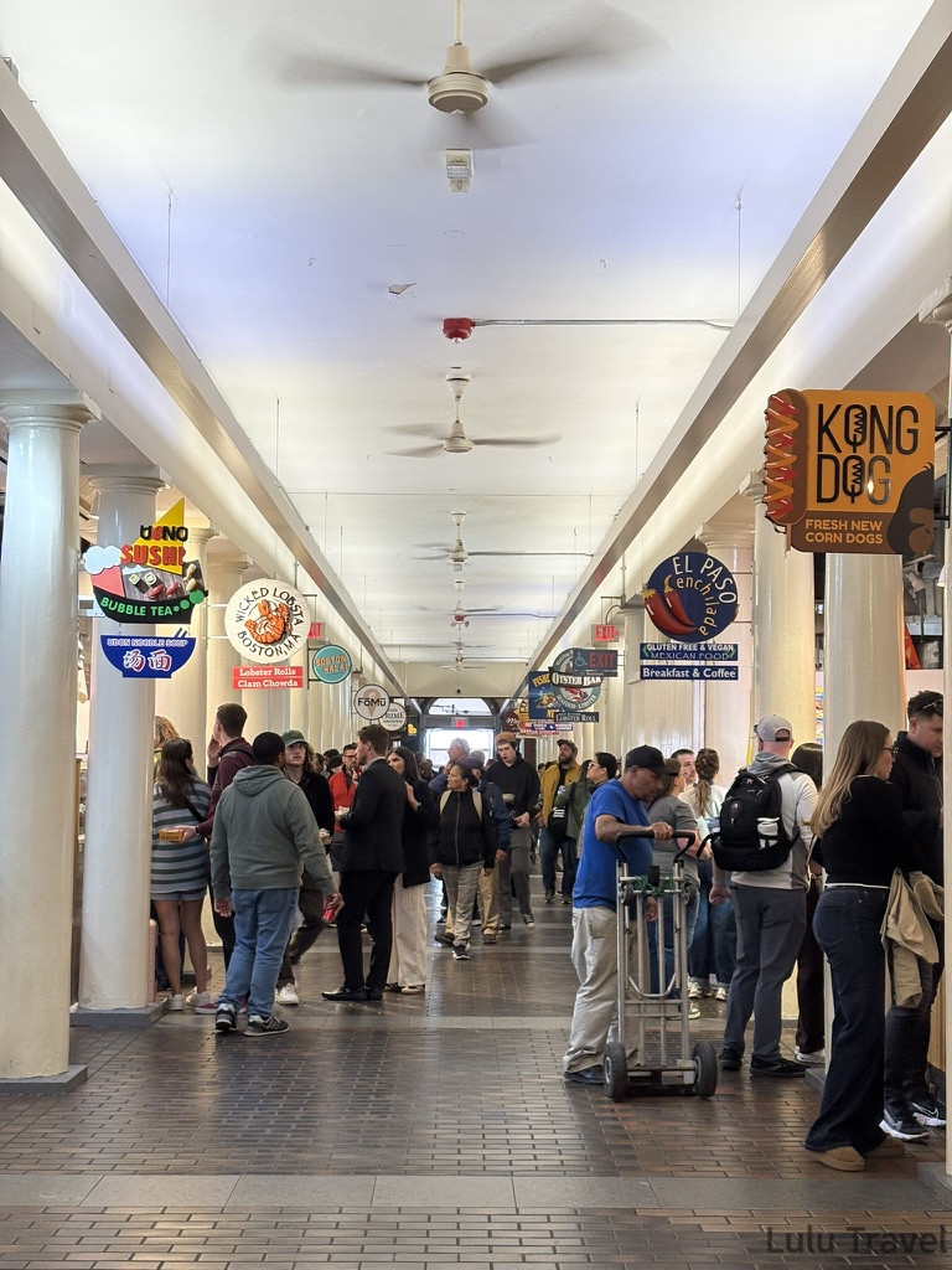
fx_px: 1907
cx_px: 476
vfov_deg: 36.8
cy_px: 635
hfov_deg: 28.0
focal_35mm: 52
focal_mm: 5.96
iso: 40
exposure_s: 1/60
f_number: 1.6
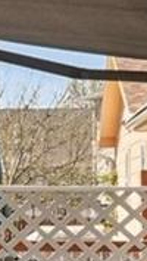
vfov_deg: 15.1
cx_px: -453
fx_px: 981
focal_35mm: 142
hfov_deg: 6.7
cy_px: 193
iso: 800
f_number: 8
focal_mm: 10
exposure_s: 1/320
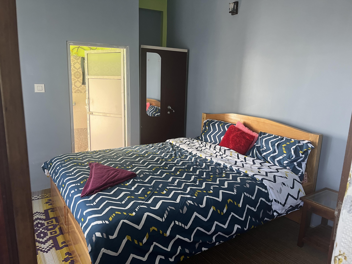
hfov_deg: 67.3
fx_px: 264
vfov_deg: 53.1
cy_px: 132
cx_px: 176
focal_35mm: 26
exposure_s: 1/82
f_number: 1.6
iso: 125
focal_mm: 5.1
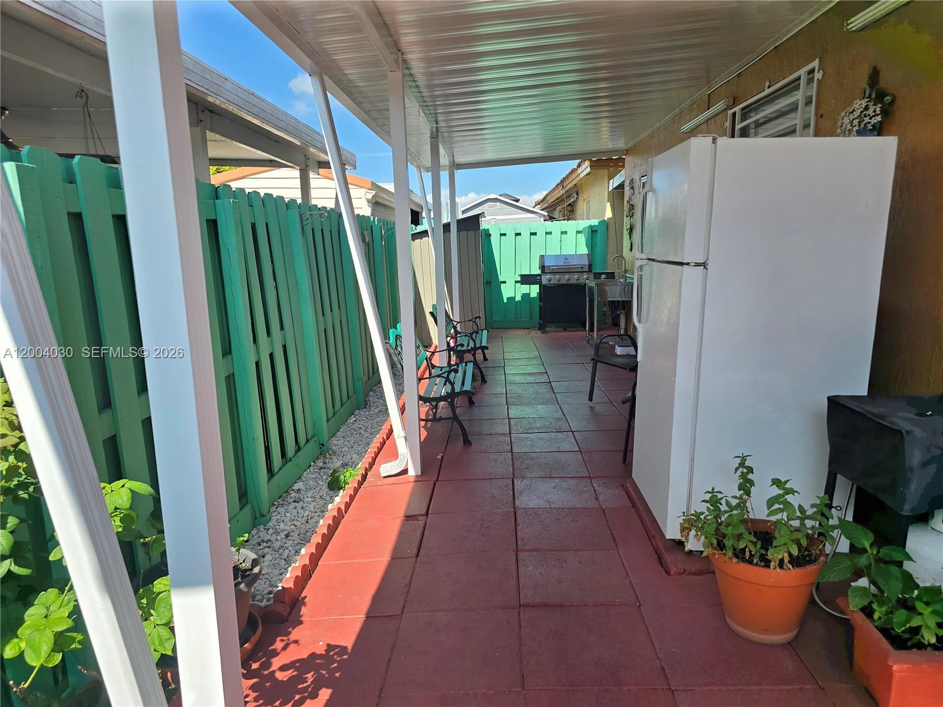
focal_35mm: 23
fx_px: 627
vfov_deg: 58.9
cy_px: 354
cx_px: 472
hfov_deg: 73.9
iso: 12
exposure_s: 1/551
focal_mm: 6.3
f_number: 1.7
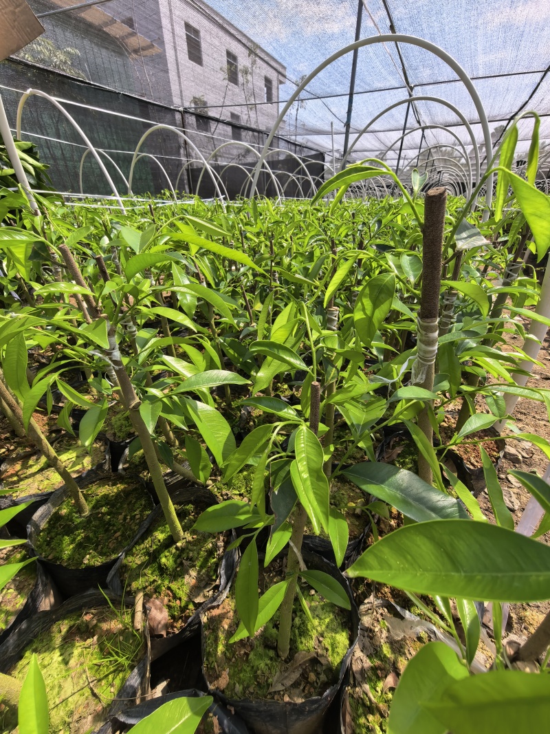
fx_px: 275
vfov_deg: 106.2
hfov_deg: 89.9
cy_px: 367
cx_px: 275
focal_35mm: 13
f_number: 2.2
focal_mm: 1.95
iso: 50
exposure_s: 1/565
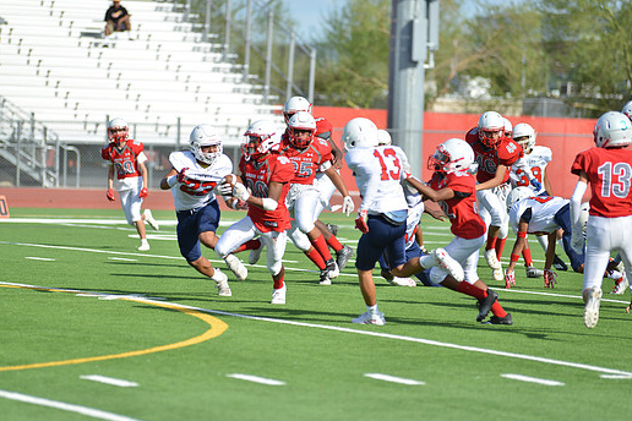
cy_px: 209
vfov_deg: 6.1
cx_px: 283
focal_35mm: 225
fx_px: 3950
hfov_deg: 9.1
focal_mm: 200
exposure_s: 1/1600
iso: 100
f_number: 2.8
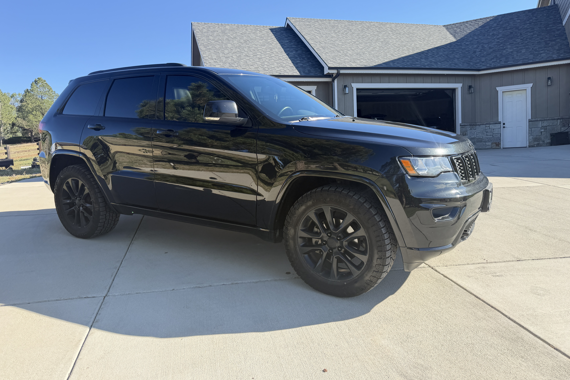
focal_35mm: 25
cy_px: 179
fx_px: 396
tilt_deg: -3.3
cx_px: 285
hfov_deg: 71.5
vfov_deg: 51.3
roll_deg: +3.0
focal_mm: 6.76
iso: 80
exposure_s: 1/1464
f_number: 1.78
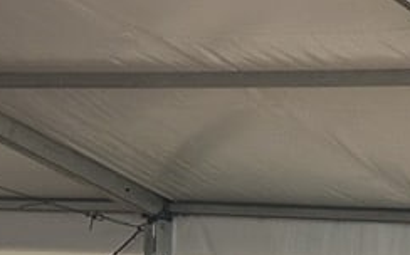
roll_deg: -3.5
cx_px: 943
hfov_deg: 7.4
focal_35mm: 267
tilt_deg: -5.9
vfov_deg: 4.7
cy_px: 735
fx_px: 2981
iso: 80
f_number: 1.78
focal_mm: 6.86
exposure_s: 1/601
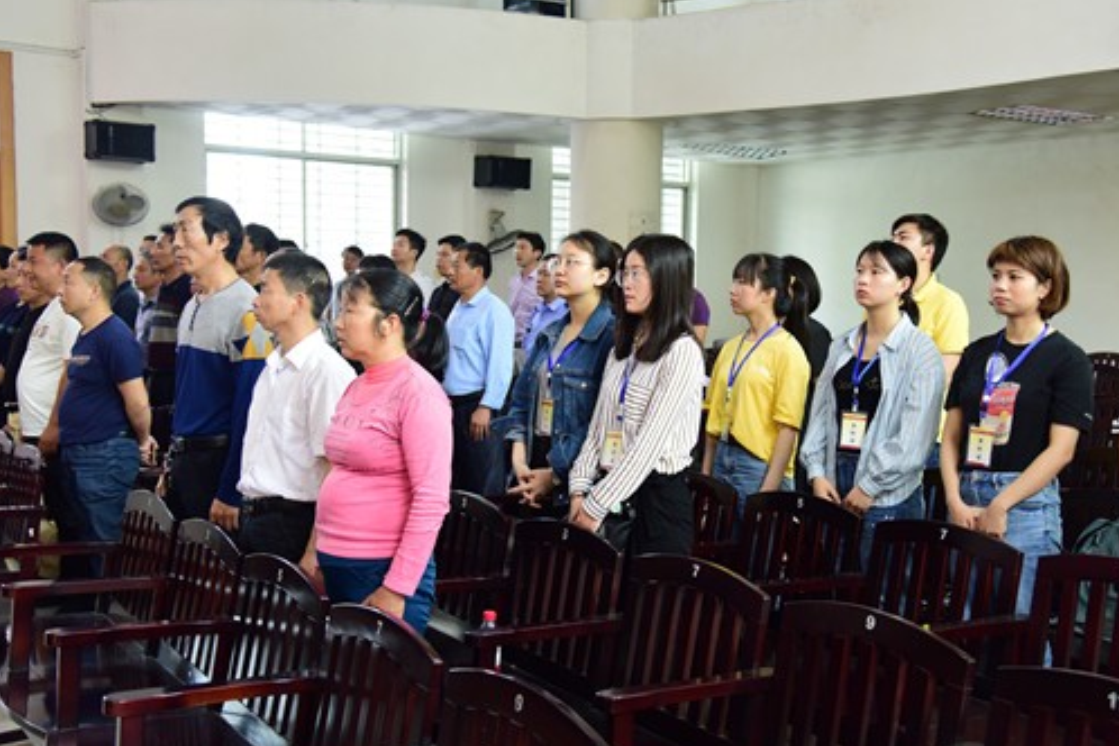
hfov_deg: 47.4
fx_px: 1274
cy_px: 395
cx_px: 580
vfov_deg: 32.6
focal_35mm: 41
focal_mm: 34
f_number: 4
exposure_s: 1/60
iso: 1000
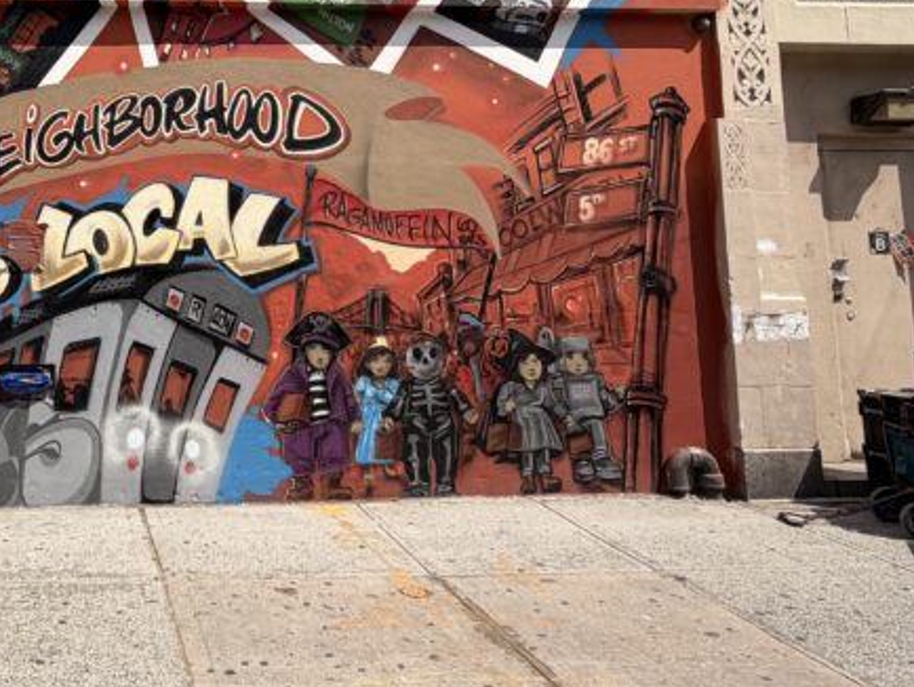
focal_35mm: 33
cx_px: 116
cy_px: 156
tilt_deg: +8.3
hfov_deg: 50.0
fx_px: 872
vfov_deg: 41.5
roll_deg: -0.4
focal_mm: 2.22
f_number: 2.2
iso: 20
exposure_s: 1/1001
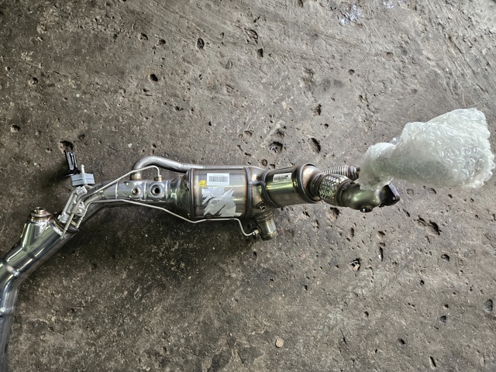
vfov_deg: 58.9
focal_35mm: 23
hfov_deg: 73.9
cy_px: 186
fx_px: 330
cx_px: 248
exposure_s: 1/100
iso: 160
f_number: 1.8
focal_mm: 5.4
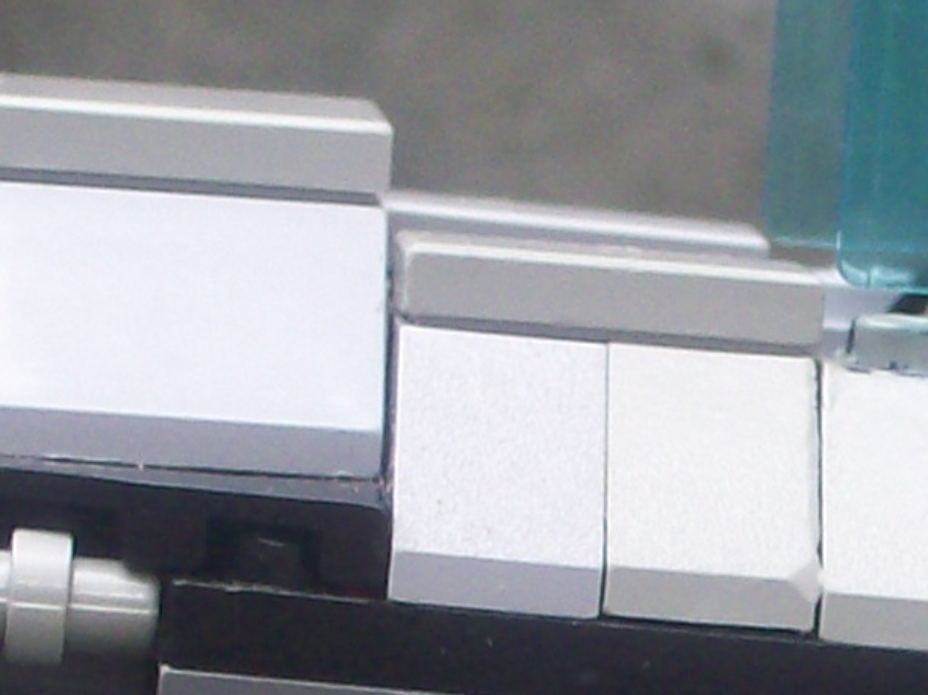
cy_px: 875
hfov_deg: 5.6
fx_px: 9404
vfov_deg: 4.2
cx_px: 946
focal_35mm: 351
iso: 80
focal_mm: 11.6
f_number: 3.8
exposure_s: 1/107
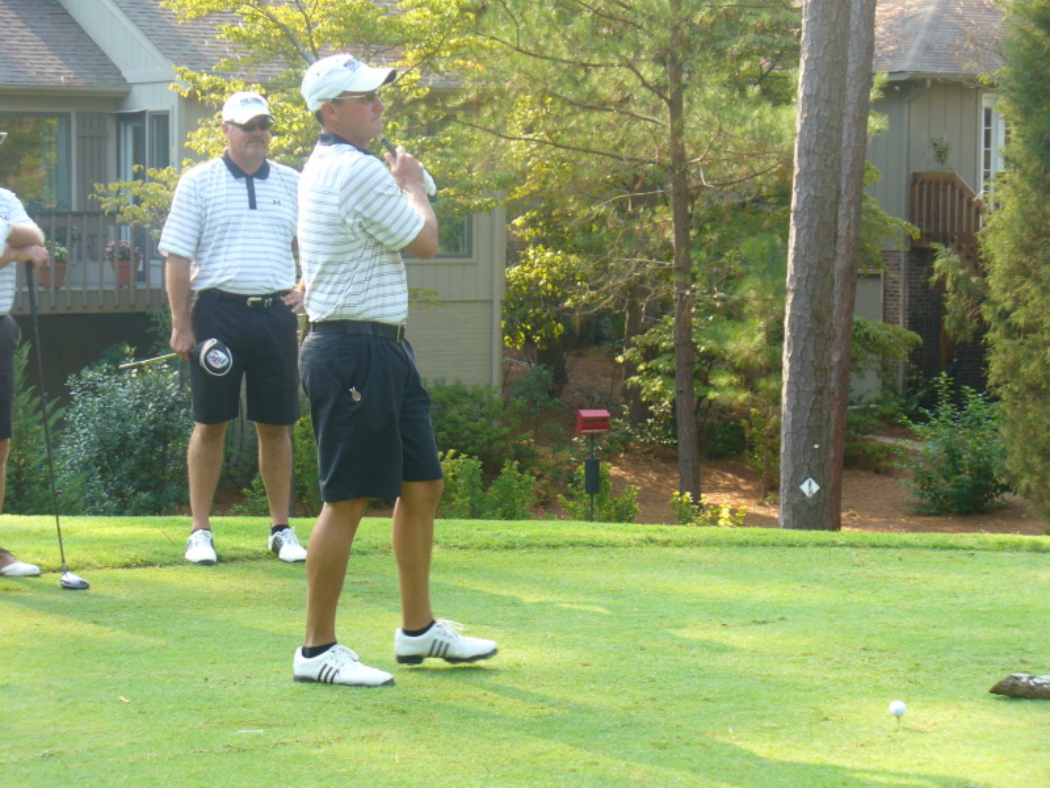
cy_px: 394
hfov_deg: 20.0
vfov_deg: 15.1
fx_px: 2973
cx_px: 525
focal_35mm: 98
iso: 80
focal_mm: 16.1
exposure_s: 1/100
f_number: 3.5
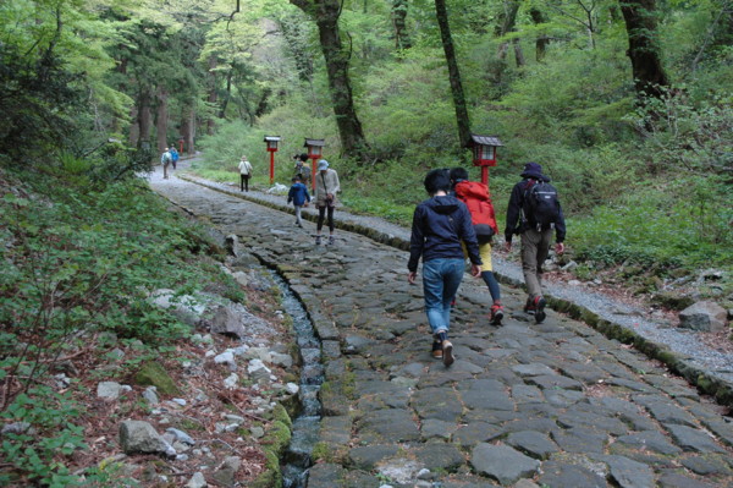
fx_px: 824
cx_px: 366
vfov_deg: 33.0
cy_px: 244
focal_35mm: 40
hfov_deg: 48.0
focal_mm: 27
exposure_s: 1/80
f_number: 5
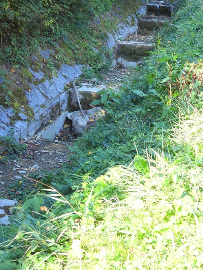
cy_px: 102
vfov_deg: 28.1
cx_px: 125
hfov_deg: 21.3
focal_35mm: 69
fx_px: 540
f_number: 3.5
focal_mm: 9.8
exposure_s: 1/100
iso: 100
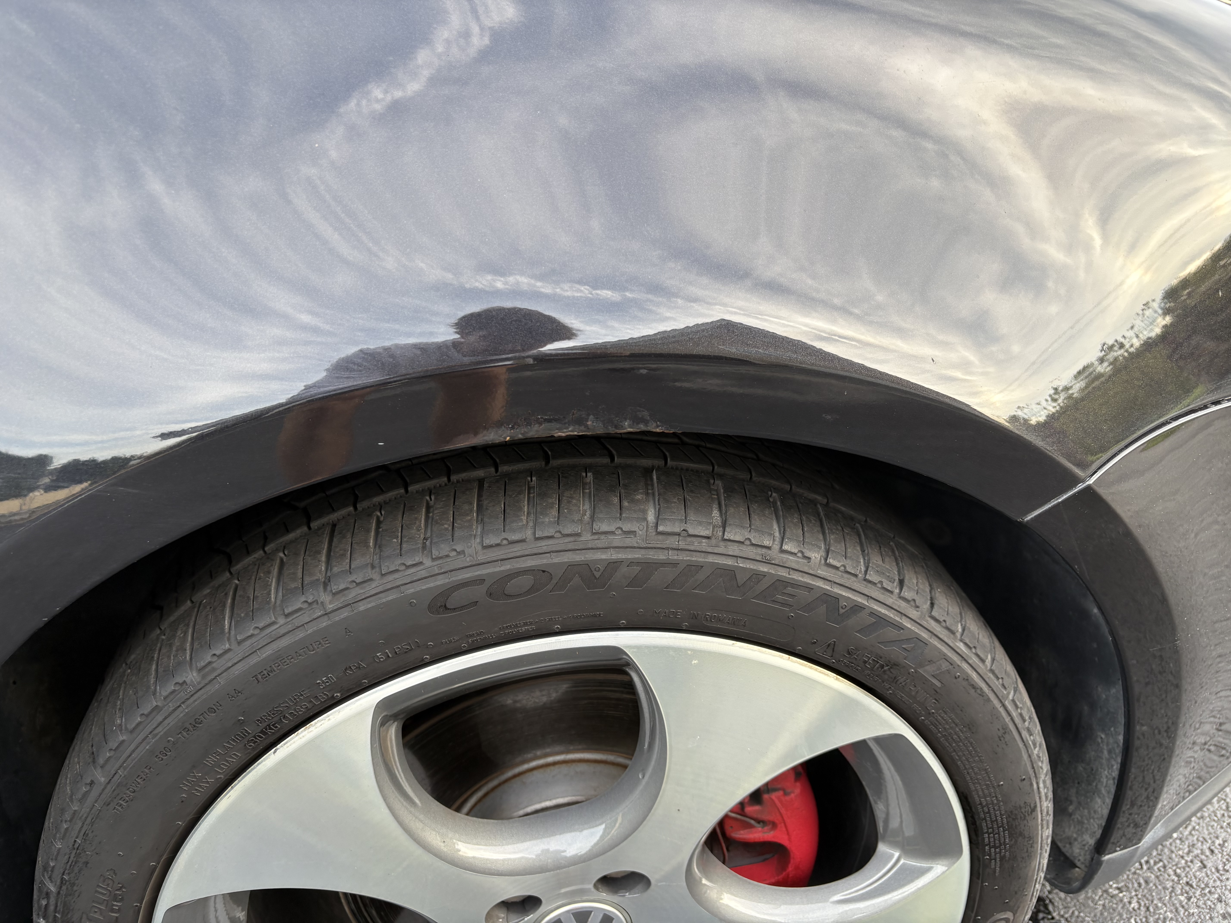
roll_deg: +5.2
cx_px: 616
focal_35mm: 26
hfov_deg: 67.3
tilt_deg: -26.1
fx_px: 925
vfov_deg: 53.1
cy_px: 462
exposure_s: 1/132
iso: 40
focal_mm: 5.96
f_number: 1.6
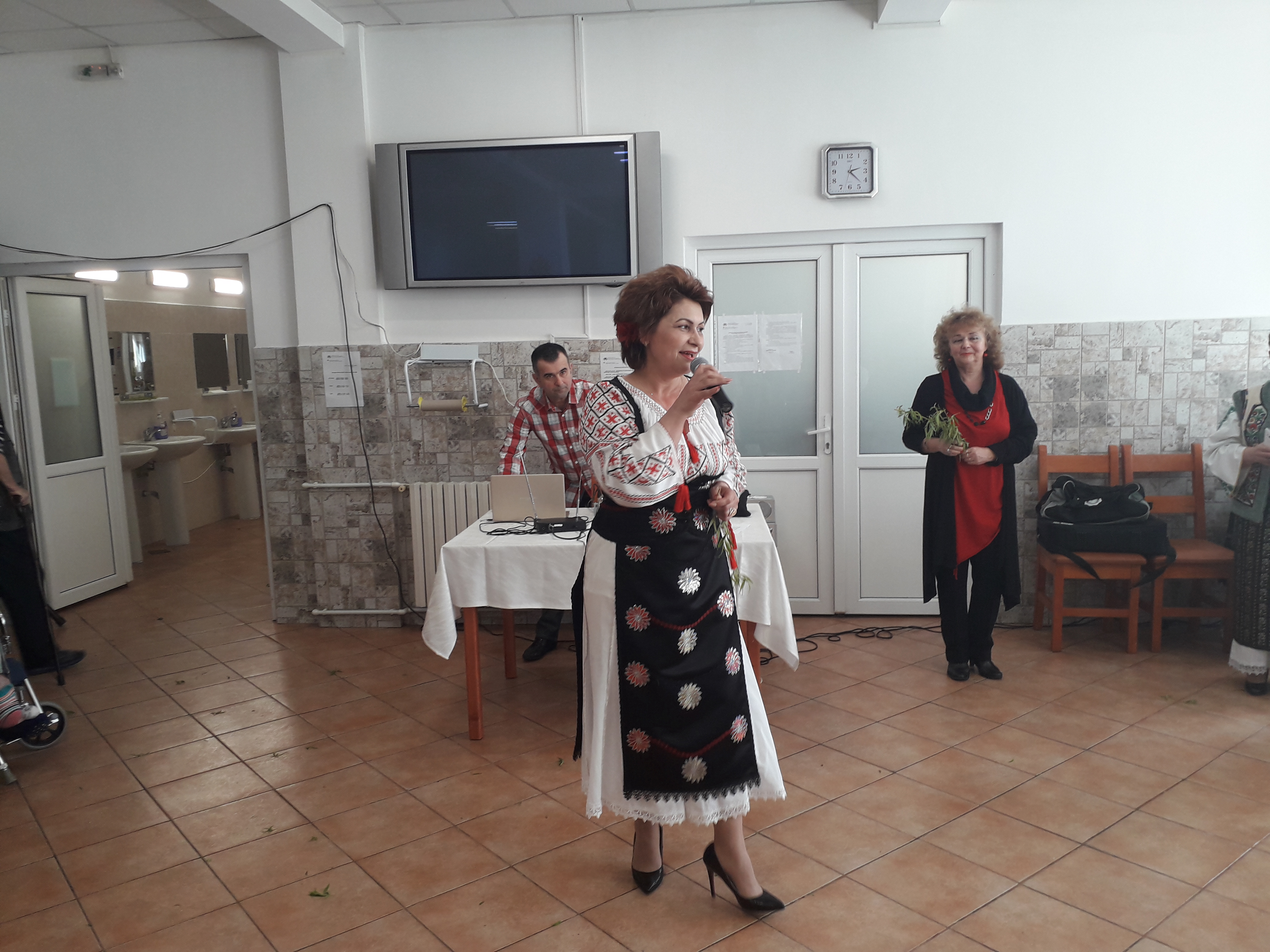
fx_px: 991
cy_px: 476
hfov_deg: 65.3
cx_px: 635
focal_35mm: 27
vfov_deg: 51.4
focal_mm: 3.6
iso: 50
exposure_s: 1/50
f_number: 1.9
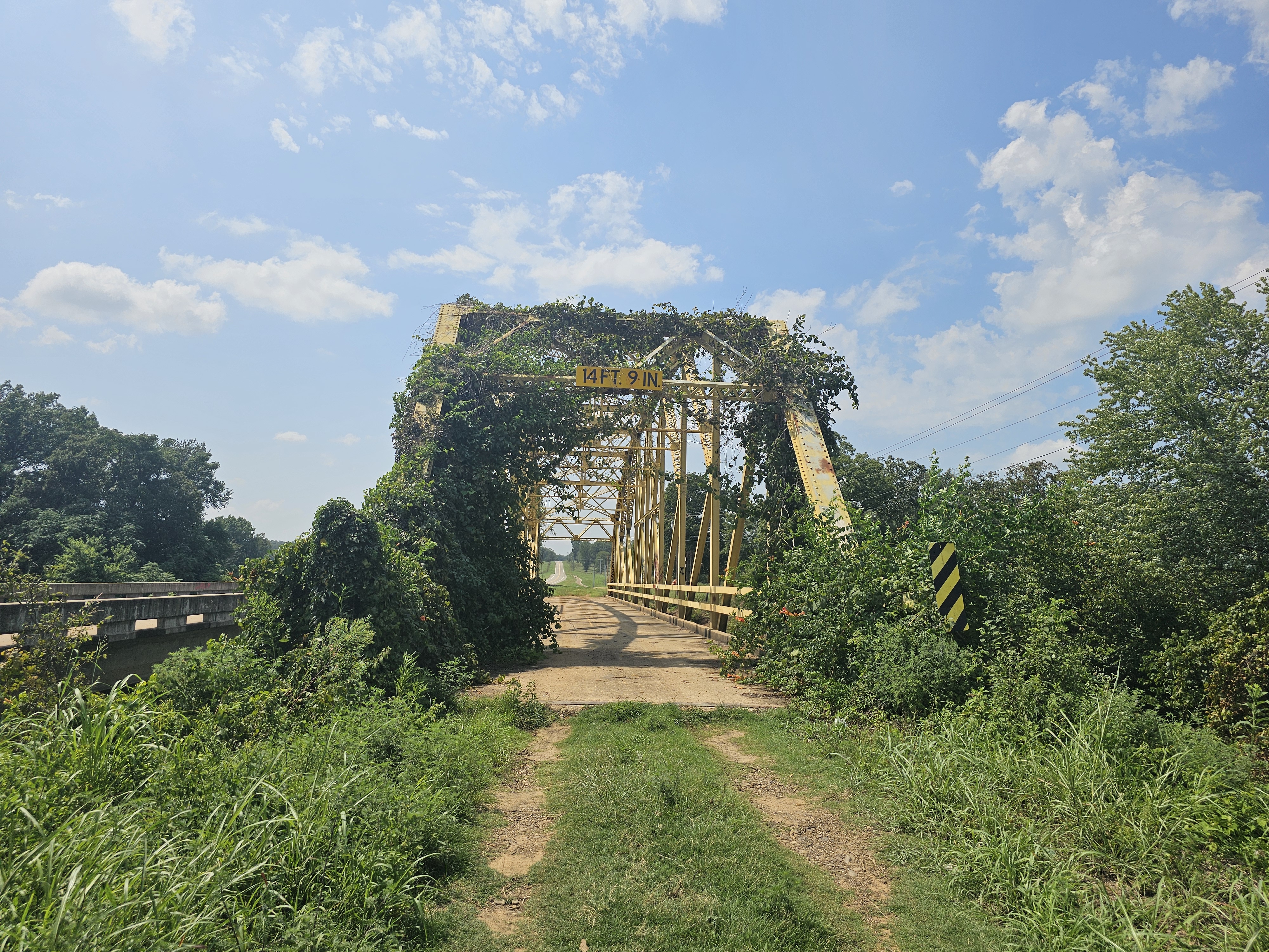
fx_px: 843
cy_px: 476
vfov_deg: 58.9
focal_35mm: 23
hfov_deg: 73.9
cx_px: 634
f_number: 1.7
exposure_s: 1/1814
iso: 10
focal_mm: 6.3
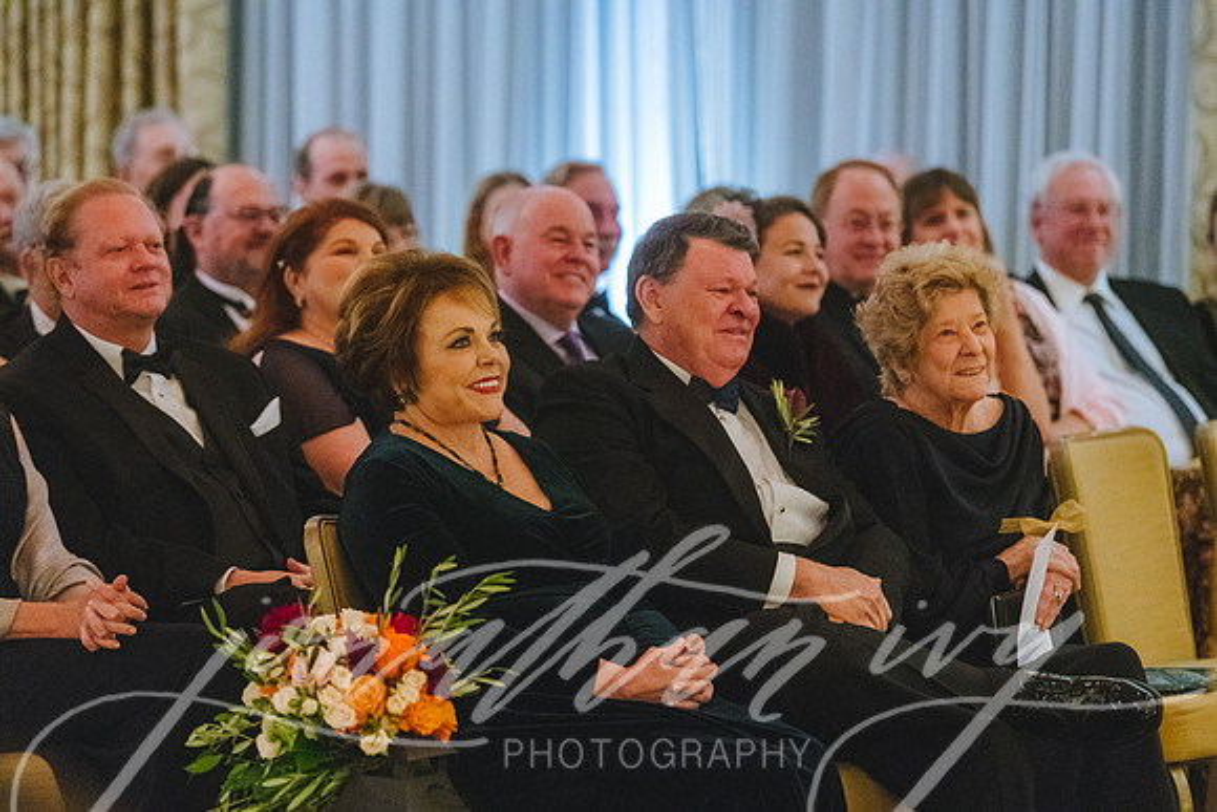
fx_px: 5579
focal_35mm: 165
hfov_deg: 12.4
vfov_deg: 8.3
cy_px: 406
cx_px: 608
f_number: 2.8
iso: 7200
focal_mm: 165
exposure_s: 1/160
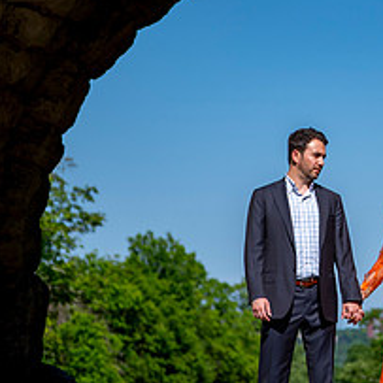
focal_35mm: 184
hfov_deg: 9.4
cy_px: 96
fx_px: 2303
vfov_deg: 9.5
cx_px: 412
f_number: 2.8
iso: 250
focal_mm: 70
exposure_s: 1/8000
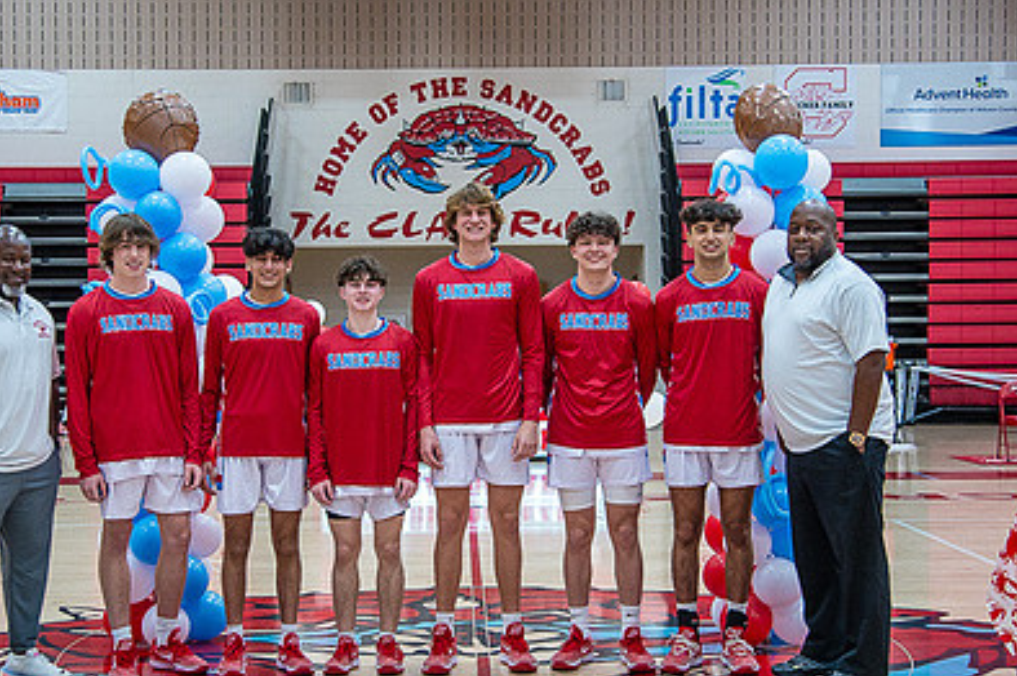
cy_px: 369
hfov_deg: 35.6
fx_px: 1581
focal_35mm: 56
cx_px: 452
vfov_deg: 24.1
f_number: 4
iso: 2000
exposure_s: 1/320
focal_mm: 38
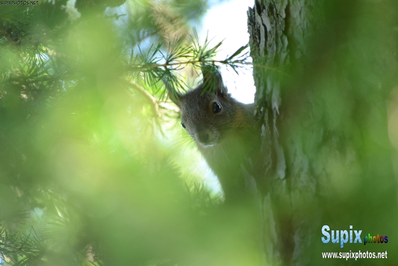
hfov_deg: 4.6
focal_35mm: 450
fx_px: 4975
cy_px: 133
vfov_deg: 3.1
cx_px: 199
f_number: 5.6
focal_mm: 300
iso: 800
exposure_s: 1/125
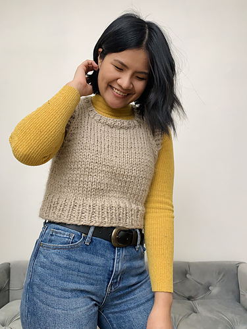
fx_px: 247
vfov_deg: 67.3
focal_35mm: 26
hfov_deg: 53.1
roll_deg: +2.3
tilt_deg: +6.8
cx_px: 124
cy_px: 164
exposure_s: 1/60
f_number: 1.8
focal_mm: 4.25
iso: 125
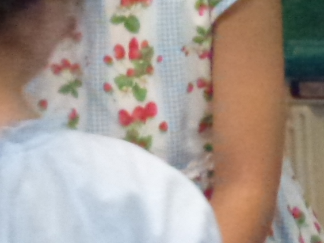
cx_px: 165
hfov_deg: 4.2
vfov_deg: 3.1
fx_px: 4426
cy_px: 117
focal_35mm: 473
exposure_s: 1/80
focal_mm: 18.7
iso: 1600
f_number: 5
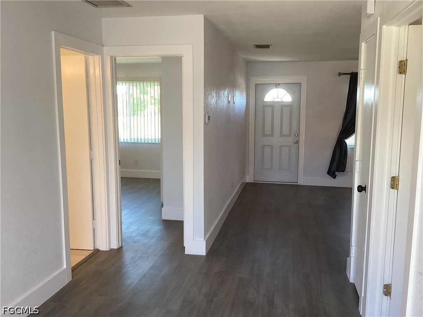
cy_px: 158
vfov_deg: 45.4
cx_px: 212
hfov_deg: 58.4
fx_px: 379
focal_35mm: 31
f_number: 2.4
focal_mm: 3.3
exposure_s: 1/60
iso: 80
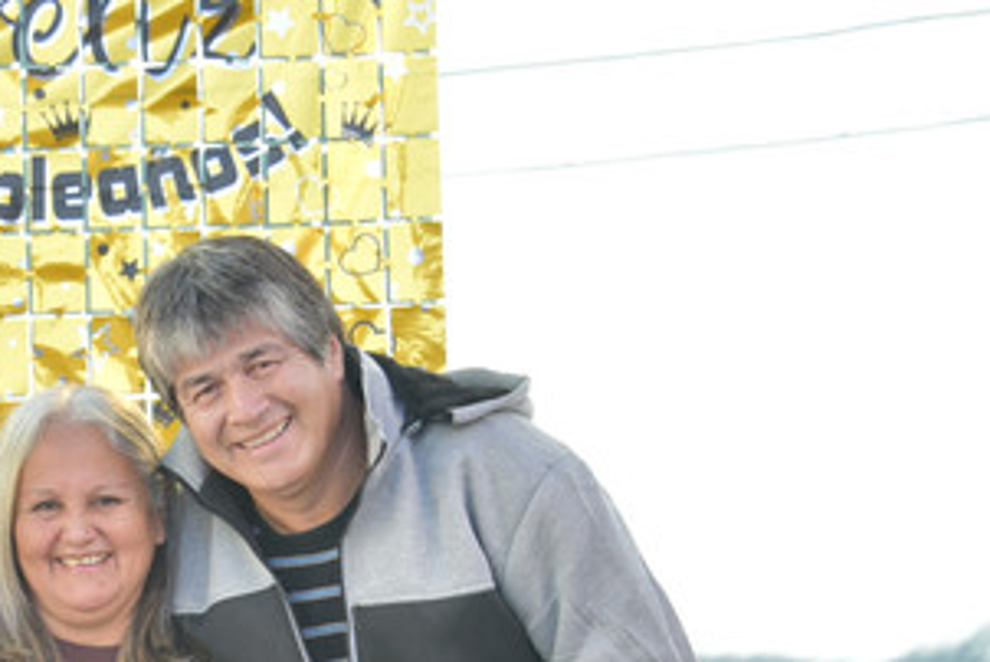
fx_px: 2011
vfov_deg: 18.2
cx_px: 111
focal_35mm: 73
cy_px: 673
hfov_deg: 26.8
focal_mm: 23
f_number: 3.5
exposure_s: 1/250
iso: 125
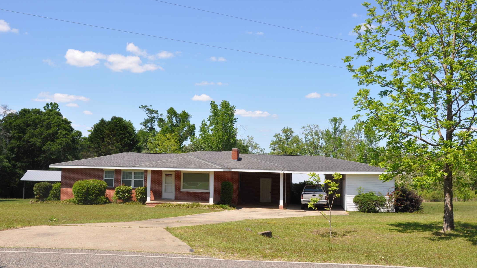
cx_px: 238
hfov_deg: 49.4
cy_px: 134
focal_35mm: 41
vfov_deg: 29.0
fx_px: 519
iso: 200
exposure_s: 1/320
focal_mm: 26
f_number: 9
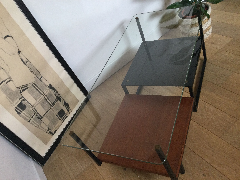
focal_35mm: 31
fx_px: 215
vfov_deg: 45.4
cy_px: 90
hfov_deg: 58.4
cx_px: 120
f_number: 2.4
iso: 50
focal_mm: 3.3
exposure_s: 1/33
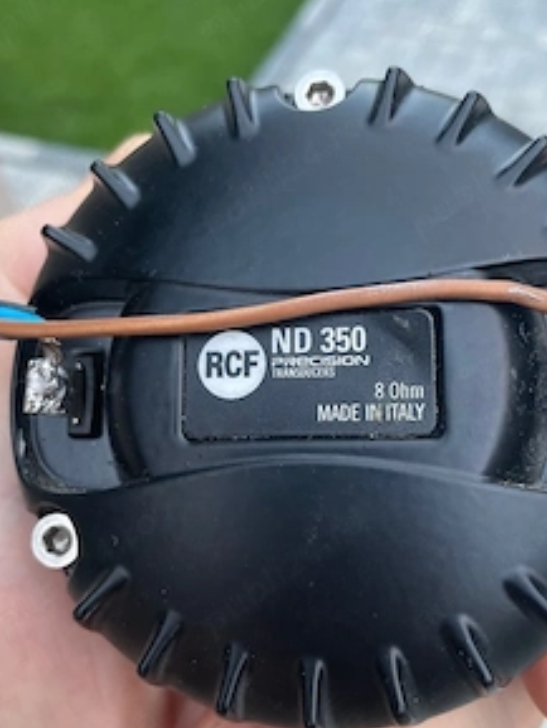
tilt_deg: -51.8
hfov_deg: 39.6
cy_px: 398
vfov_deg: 51.3
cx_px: 310
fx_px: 758
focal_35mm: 36
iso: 250
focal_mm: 4.2
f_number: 1.6
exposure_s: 1/60
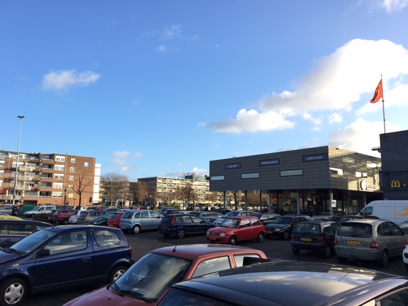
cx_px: 204
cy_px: 153
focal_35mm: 29
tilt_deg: +8.6
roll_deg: -0.9
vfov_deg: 48.2
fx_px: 342
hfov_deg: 61.7
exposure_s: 1/487
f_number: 2.2
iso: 25
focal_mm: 4.15
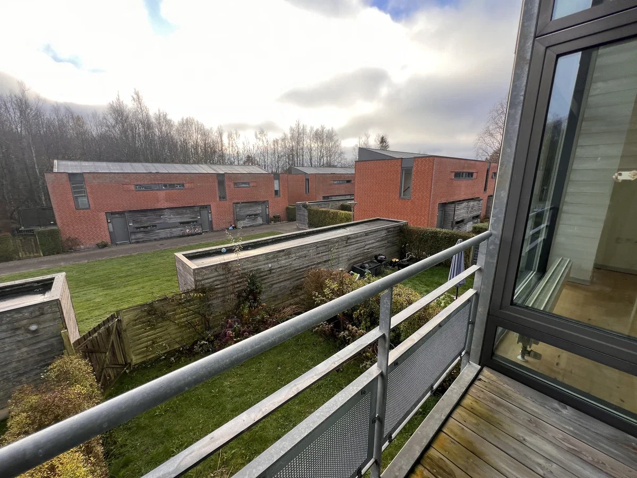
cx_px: 318
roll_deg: +0.6
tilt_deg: -13.5
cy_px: 239
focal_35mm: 13
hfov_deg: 106.2
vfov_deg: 89.9
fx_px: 239
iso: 32
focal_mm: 1.57
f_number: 1.8
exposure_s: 1/194
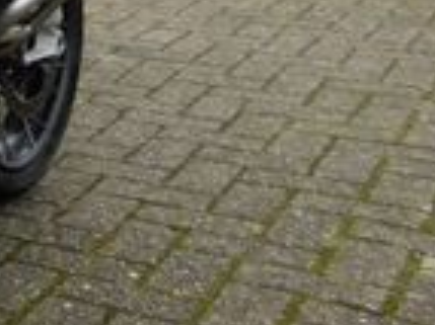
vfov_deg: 13.8
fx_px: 1293
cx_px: -517
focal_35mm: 103
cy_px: -88
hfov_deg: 14.6
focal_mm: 4
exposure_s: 1/250
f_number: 3
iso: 125
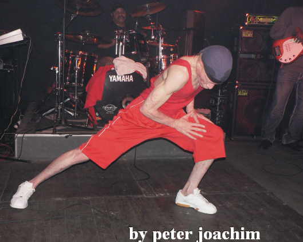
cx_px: 144
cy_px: 121
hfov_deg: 42.0
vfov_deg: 34.2
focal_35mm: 44
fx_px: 395
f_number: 2.8
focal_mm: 7.1
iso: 400
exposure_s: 1/60
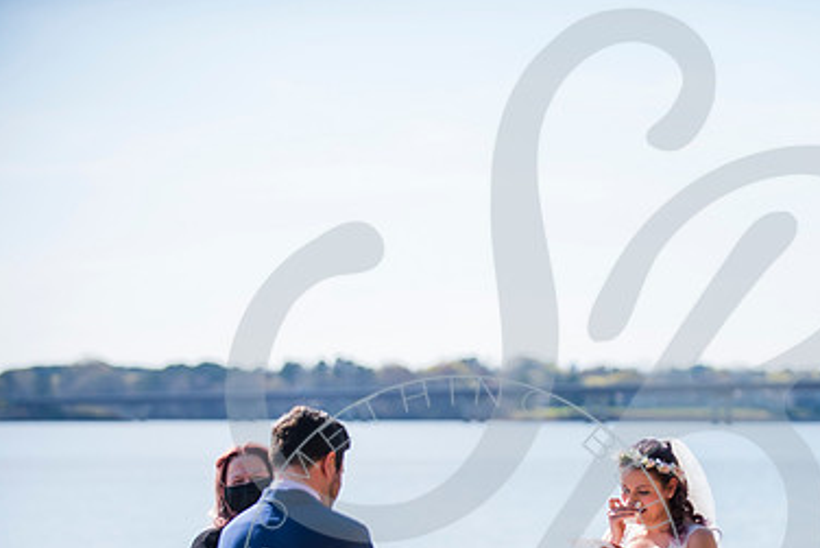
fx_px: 3441
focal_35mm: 151
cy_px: 416
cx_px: 571
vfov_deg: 9.1
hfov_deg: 13.6
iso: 100
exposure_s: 1/1000
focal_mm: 98
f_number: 2.8
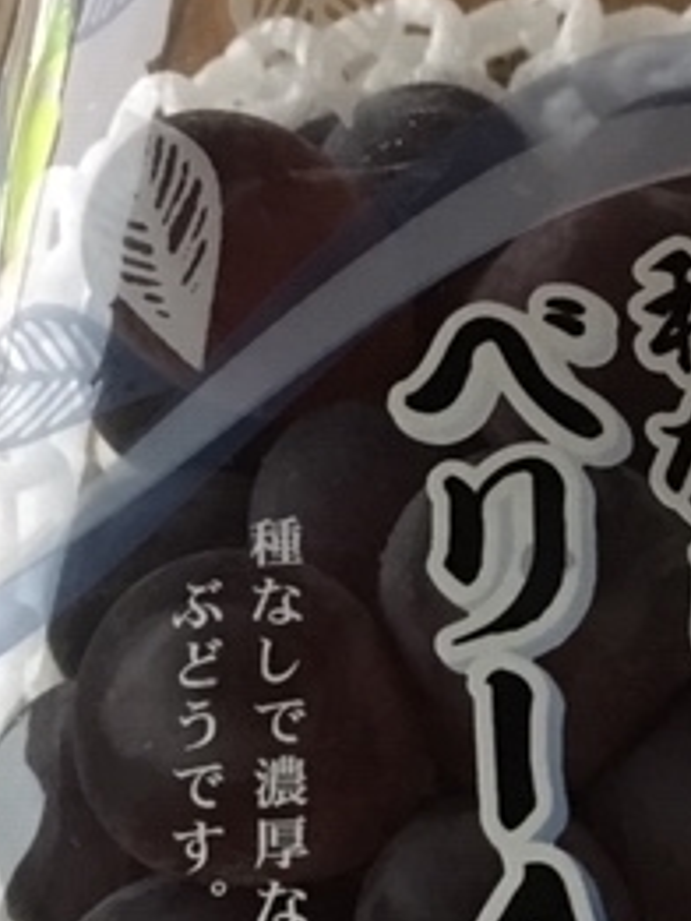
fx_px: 1888
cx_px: 656
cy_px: 843
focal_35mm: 71
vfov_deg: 26.4
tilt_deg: -67.0
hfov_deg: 20.2
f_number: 2.2
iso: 320
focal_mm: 4.15
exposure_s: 1/15
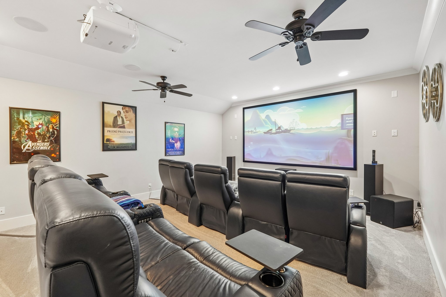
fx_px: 186
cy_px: 148
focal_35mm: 15
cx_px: 223
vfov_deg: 77.3
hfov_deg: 100.4
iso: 400
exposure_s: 1/4
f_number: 8
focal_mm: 10
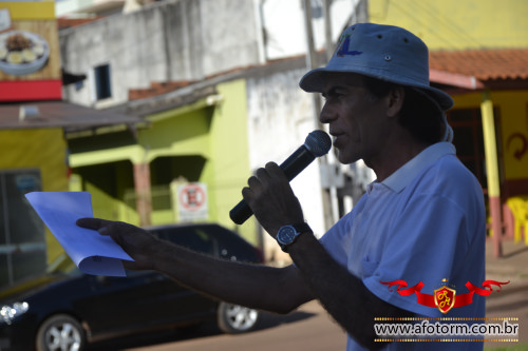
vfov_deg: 11.4
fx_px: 1759
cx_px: 264
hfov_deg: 17.1
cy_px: 176
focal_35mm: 120
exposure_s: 1/500
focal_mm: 80
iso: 100
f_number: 5.6
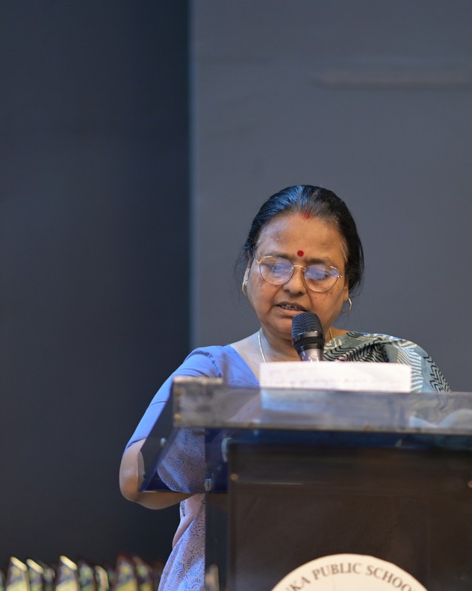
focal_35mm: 121
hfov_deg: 12.7
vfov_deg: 15.9
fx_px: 2114
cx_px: 308
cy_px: 294
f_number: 1.8
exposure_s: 1/125
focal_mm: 85
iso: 1600
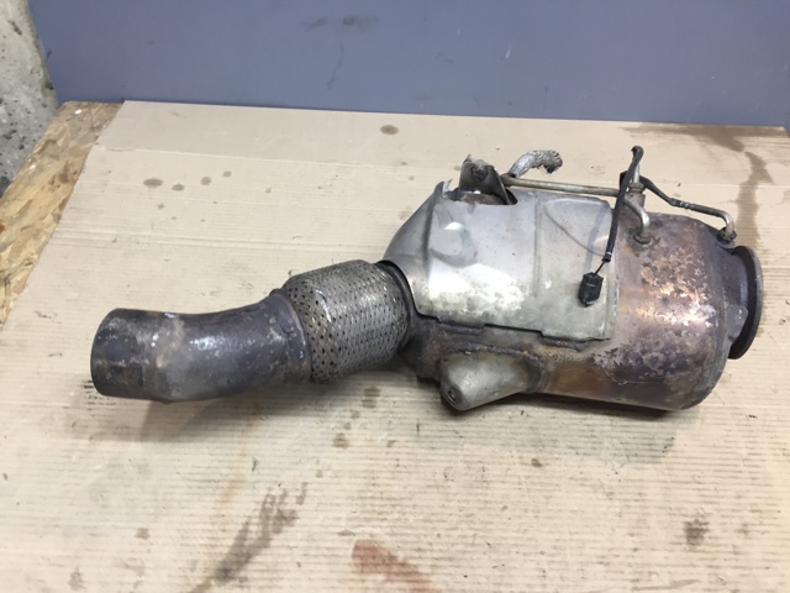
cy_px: 296
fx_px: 662
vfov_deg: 48.2
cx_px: 395
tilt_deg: -44.8
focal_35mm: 29
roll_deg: -3.3
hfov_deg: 61.7
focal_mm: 4.15
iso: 80
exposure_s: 1/33
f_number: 2.2
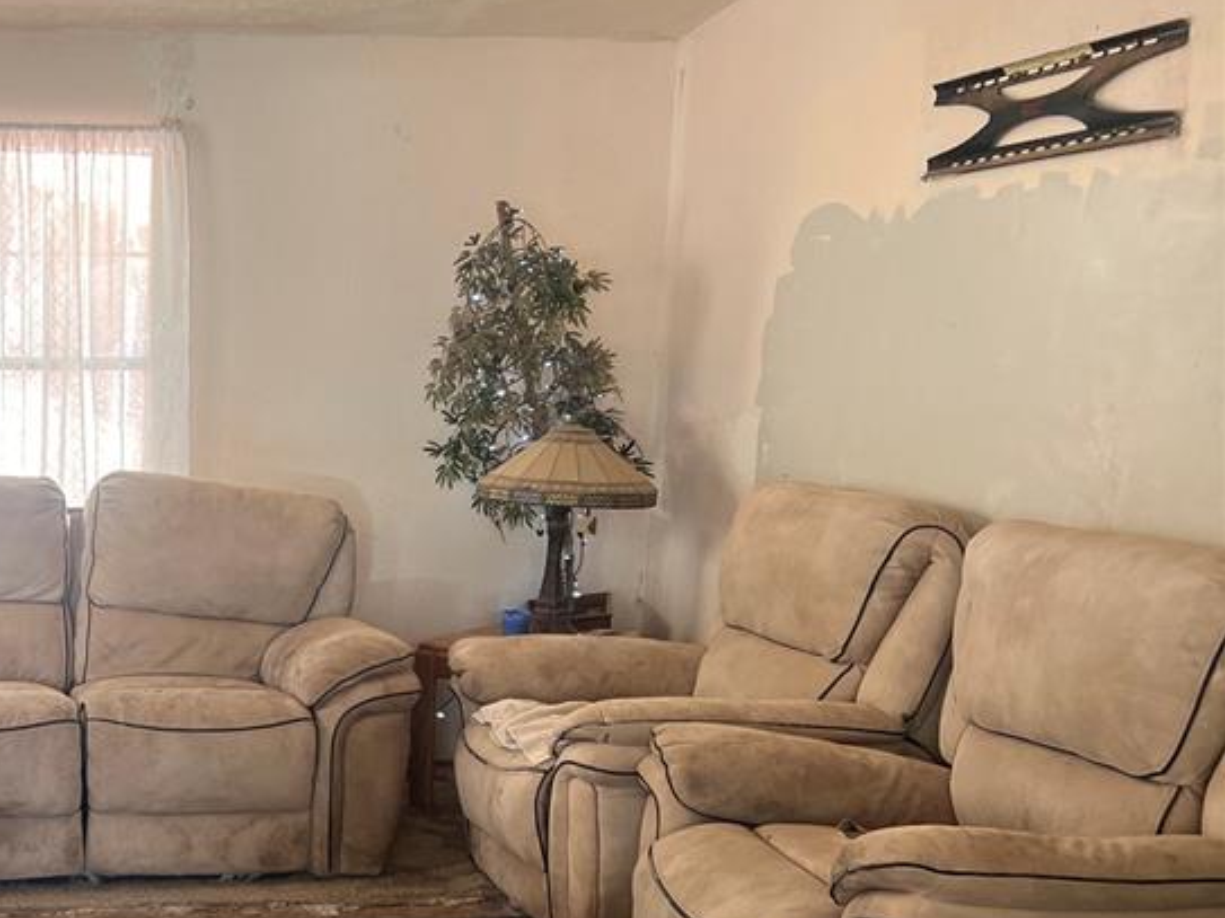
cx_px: 72
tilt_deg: -9.9
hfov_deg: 36.0
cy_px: 655
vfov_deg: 29.3
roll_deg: +0.5
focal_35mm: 49
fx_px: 1734
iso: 100
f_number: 1.5
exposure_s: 1/121
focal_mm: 5.7
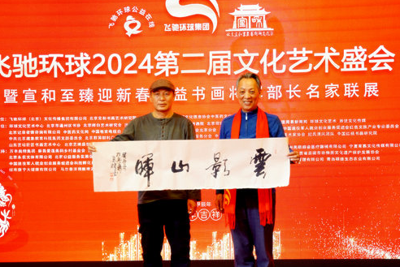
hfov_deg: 30.9
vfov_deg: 20.9
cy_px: 133
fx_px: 724
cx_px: 201
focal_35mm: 65
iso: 800
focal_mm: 64.1
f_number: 3.2
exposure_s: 1/200
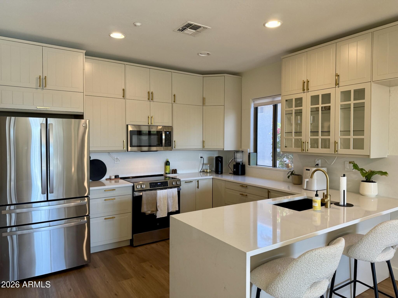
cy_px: 149
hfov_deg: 71.6
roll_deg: +1.1
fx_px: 276
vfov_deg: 56.8
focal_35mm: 24
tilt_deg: -0.9
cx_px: 199
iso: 160
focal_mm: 6.76
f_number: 1.78
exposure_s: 1/120
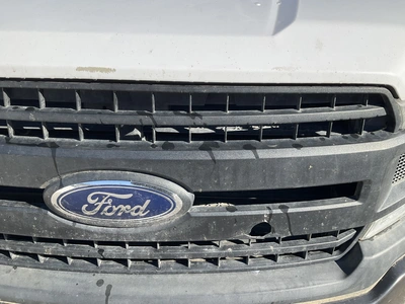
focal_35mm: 29
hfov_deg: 61.7
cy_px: 152
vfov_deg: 48.2
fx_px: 339
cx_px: 202
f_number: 1.8
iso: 25
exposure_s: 1/1534
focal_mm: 3
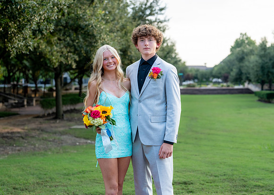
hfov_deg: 33.7
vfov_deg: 24.4
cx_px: 144
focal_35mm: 58
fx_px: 452
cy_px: 96
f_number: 2.5
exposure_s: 1/500
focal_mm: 50
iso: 250
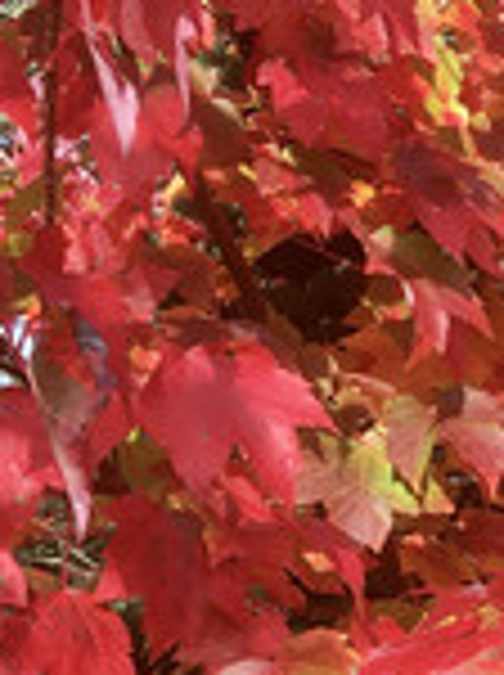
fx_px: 2414
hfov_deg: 11.0
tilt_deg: -7.5
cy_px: 850
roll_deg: +6.9
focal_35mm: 124
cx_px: 958
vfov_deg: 15.2
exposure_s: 1/484
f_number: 2.2
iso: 25
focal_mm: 4.15
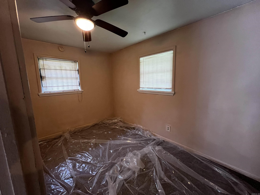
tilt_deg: -9.1
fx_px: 98
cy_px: 98
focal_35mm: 13
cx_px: 130
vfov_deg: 89.9
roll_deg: +0.7
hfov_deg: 106.2
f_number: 1.8
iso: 640
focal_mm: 1.57
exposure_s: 1/60
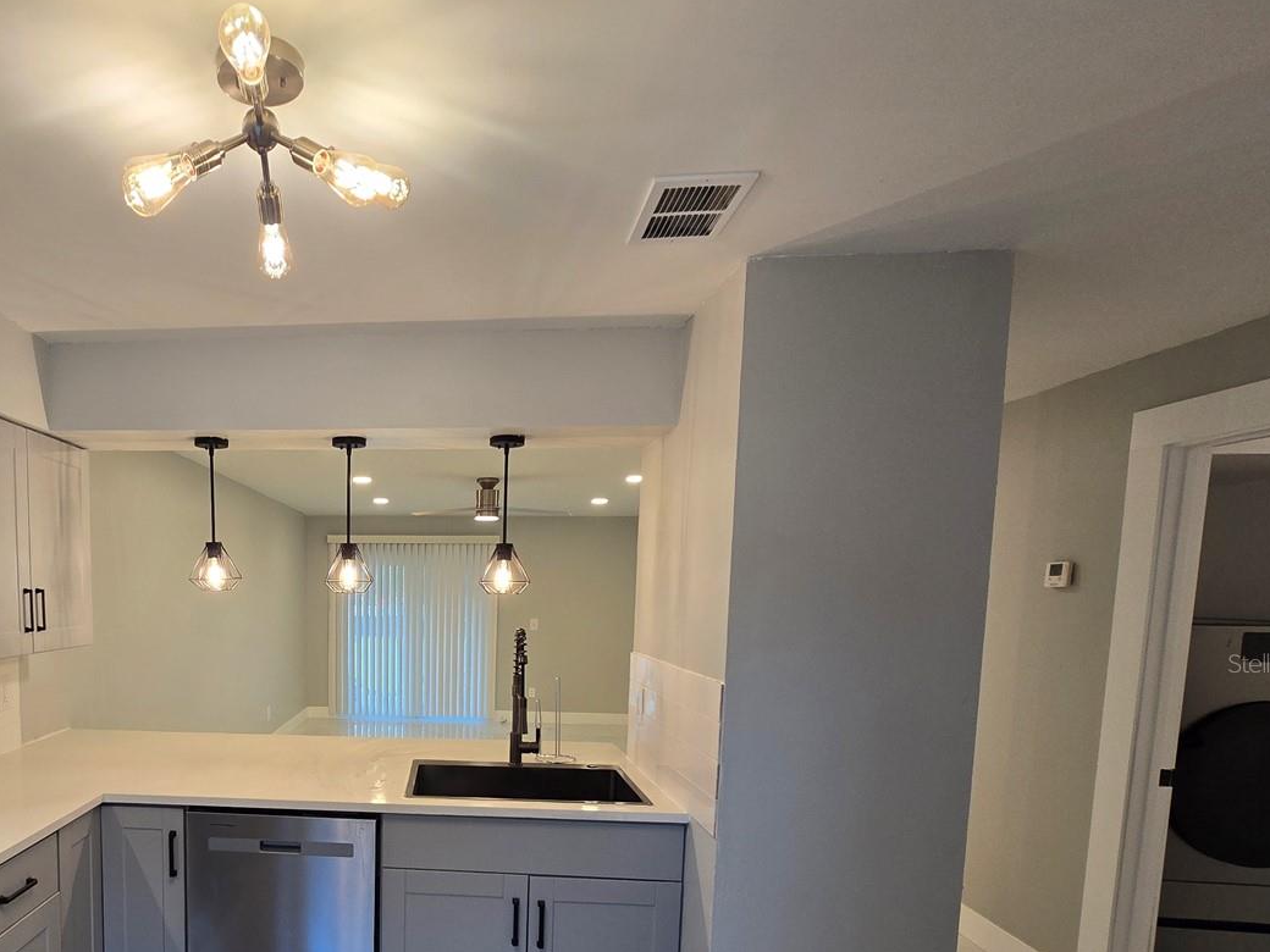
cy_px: 663
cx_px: 366
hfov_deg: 77.5
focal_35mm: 20
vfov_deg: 63.6
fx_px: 734
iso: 64
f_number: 2.2
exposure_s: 1/60
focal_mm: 2.2
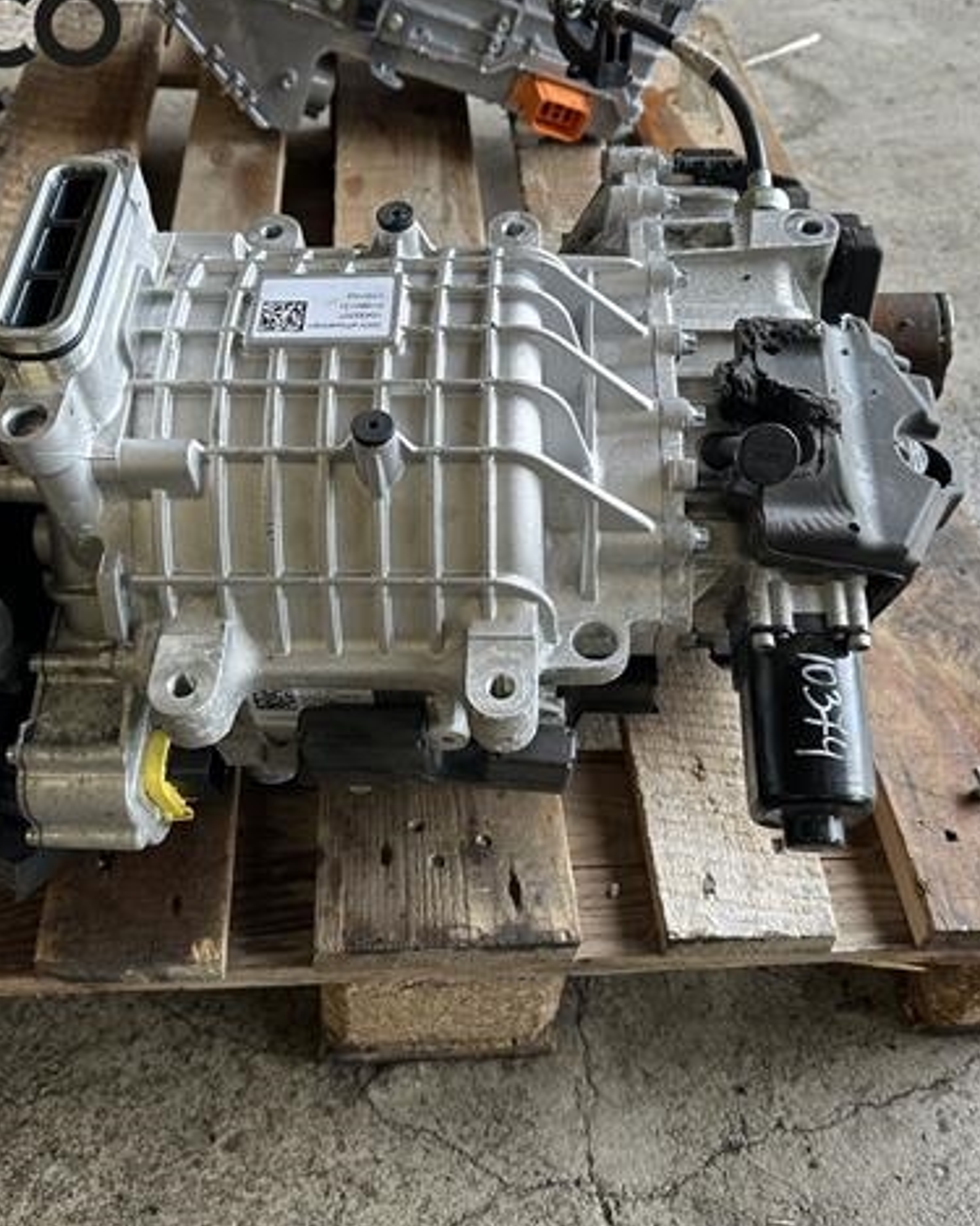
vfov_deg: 55.7
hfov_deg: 45.7
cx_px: 455
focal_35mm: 32
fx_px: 1161
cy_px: 606
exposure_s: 1/100
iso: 100
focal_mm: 6.86
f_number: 1.78
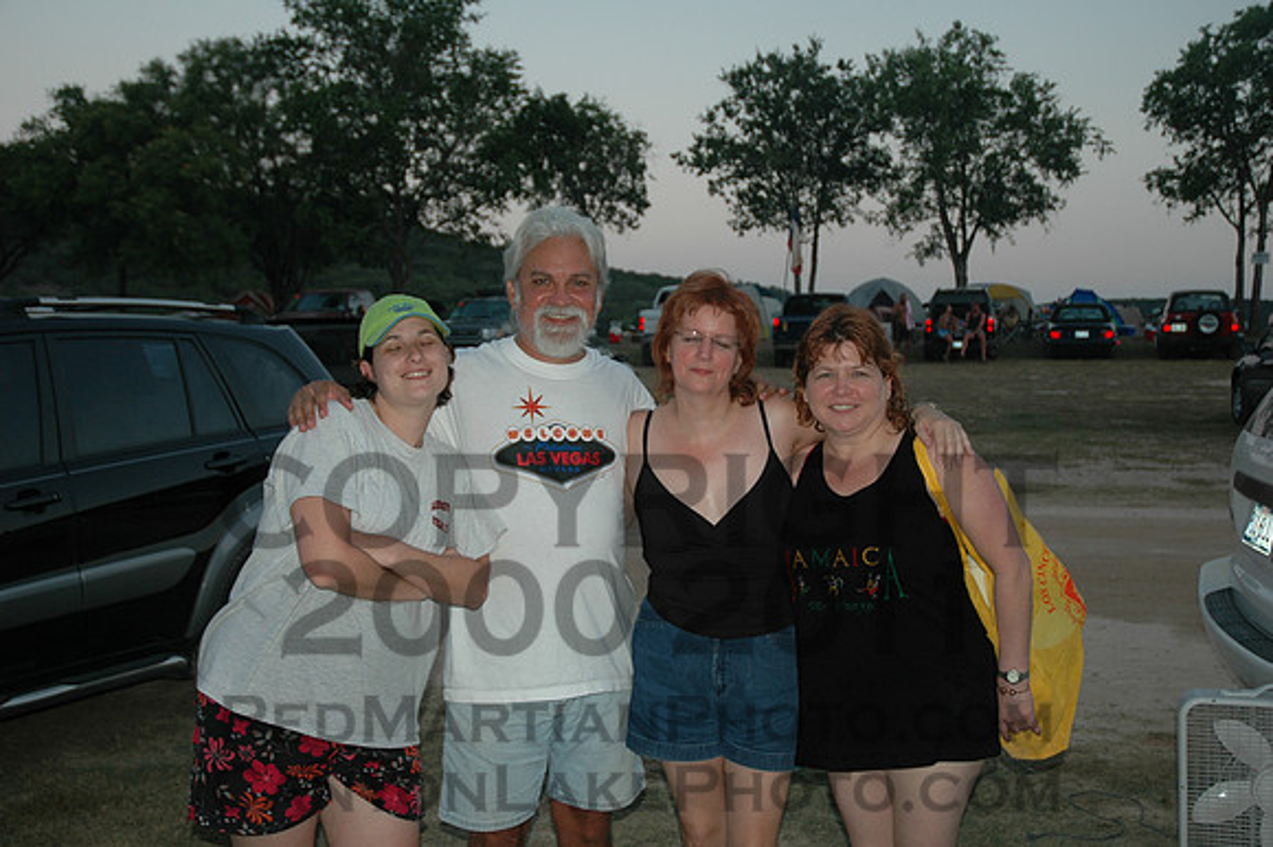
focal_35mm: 40
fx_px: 1431
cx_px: 636
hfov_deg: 48.0
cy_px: 424
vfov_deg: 33.0
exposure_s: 1/60
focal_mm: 27
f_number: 3.8
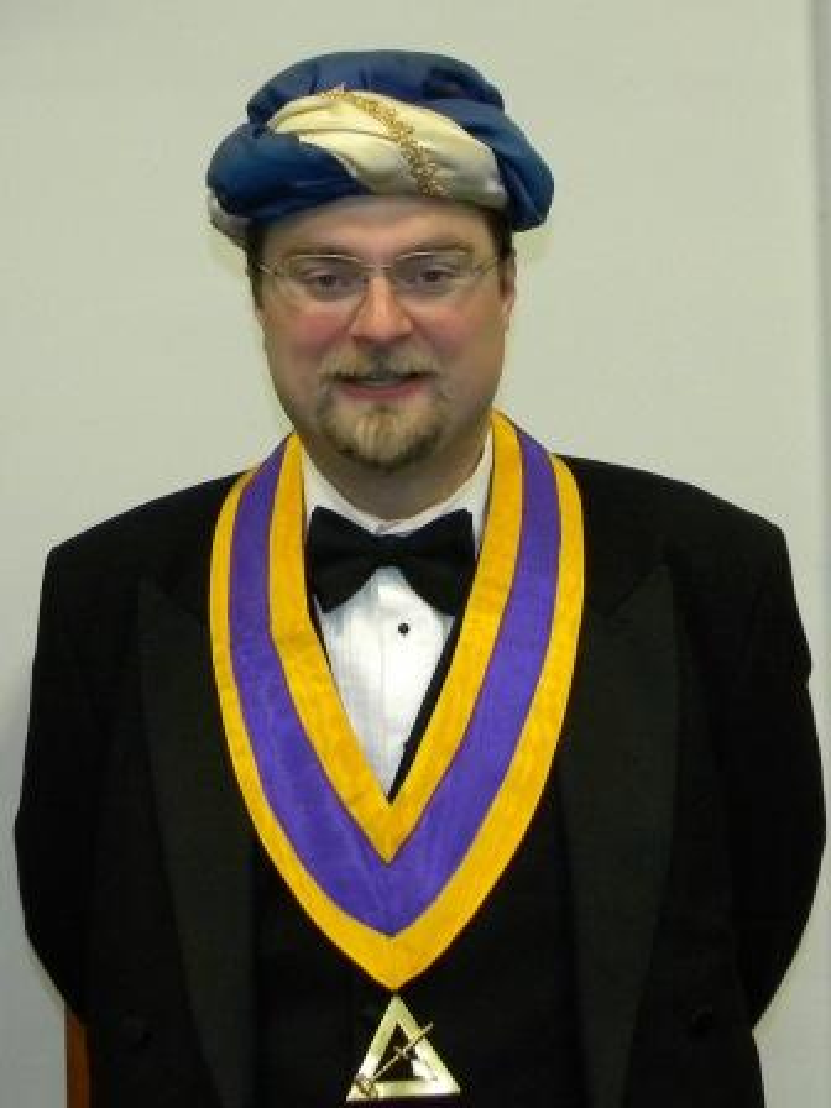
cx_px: 416
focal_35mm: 36
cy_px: 554
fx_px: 1152
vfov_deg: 51.4
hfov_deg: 39.7
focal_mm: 6.4
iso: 400
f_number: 3.7
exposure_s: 1/30
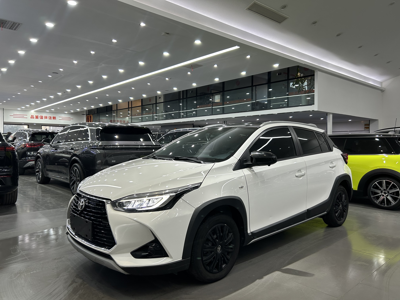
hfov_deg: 67.3
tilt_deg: -2.6
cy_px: 150
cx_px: 200
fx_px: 300
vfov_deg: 53.1
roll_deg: -0.6
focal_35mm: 26
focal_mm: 5.7
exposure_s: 1/93
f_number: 1.5
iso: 80
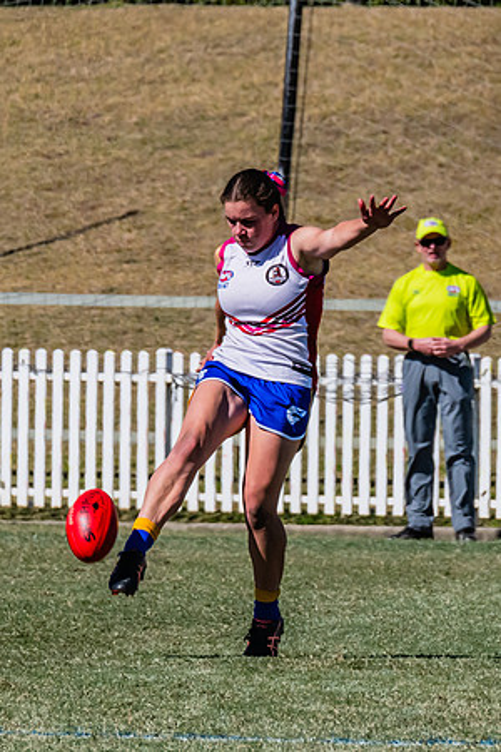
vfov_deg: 2.3
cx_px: 277
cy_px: 310
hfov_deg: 1.6
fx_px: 18410
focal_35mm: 882
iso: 800
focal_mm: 360
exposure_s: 1/1600
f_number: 14
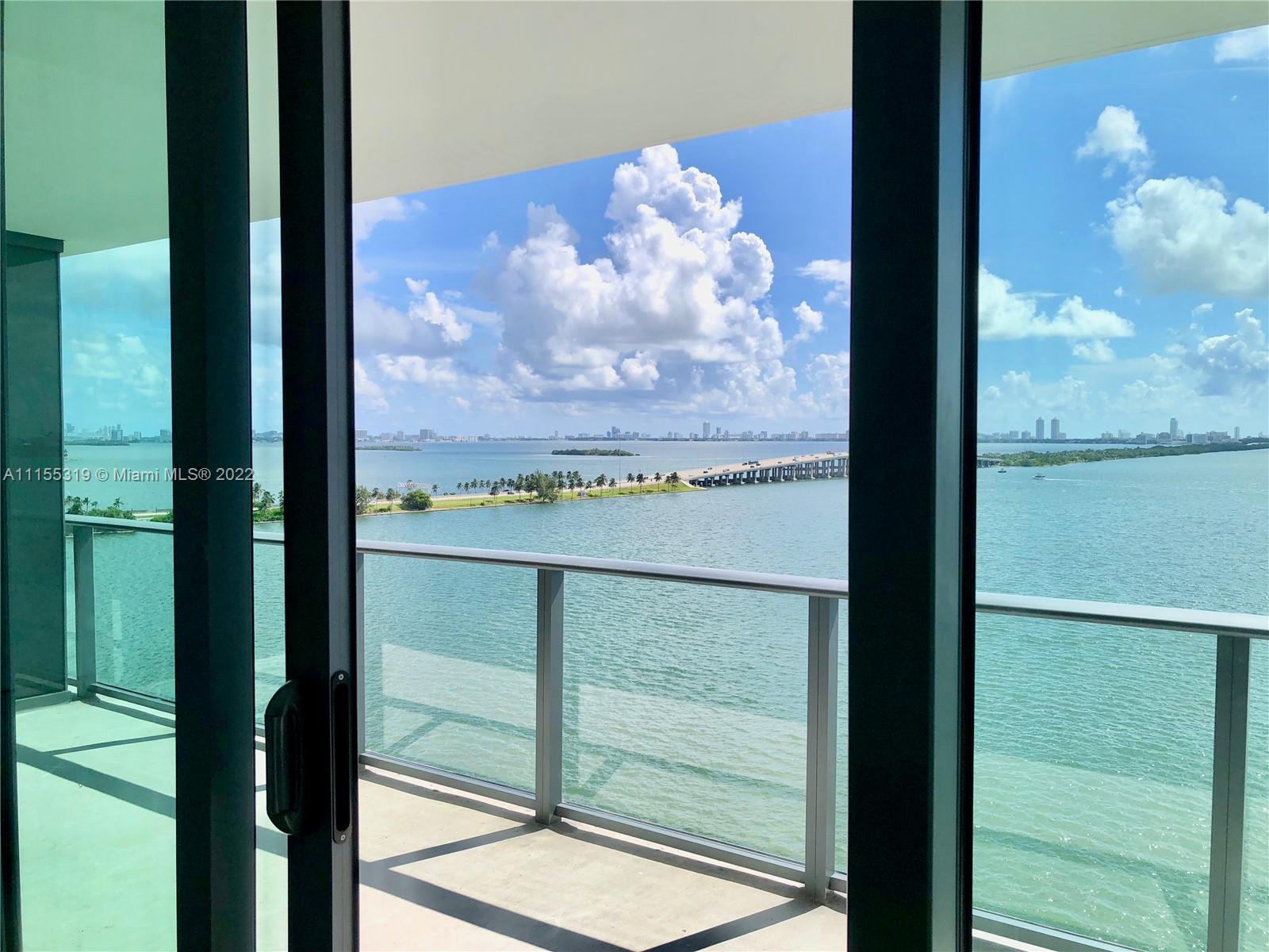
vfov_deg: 49.7
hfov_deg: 63.4
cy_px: 476
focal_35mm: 28
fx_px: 1026
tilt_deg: -2.2
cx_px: 634
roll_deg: -0.5
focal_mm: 4
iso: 20
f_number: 1.8
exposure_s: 1/2525
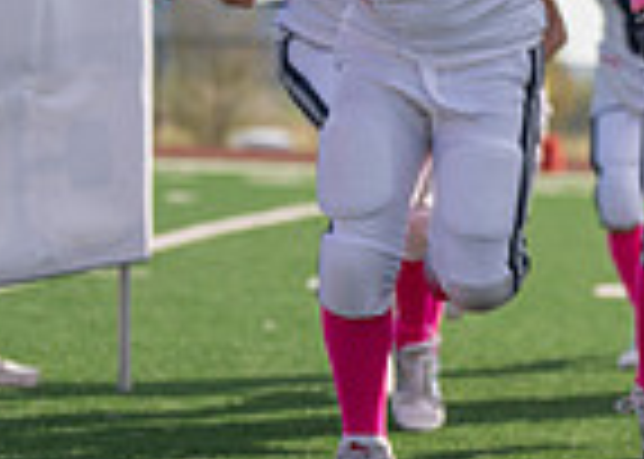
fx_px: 5448
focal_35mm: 298
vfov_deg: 4.8
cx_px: 874
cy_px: 50
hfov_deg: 6.7
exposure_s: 1/1250
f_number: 2.8
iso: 100
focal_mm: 70
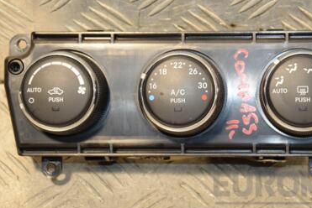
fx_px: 1093
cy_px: 72
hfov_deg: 16.2
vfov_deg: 10.9
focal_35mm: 126
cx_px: 198
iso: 800
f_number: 5
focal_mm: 52
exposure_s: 1/125
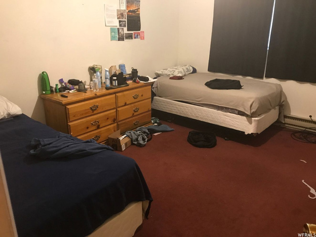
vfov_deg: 49.7
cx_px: 158
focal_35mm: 28
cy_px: 118
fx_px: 256
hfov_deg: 63.4
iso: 100
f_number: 1.8
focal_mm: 3.99
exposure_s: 1/6
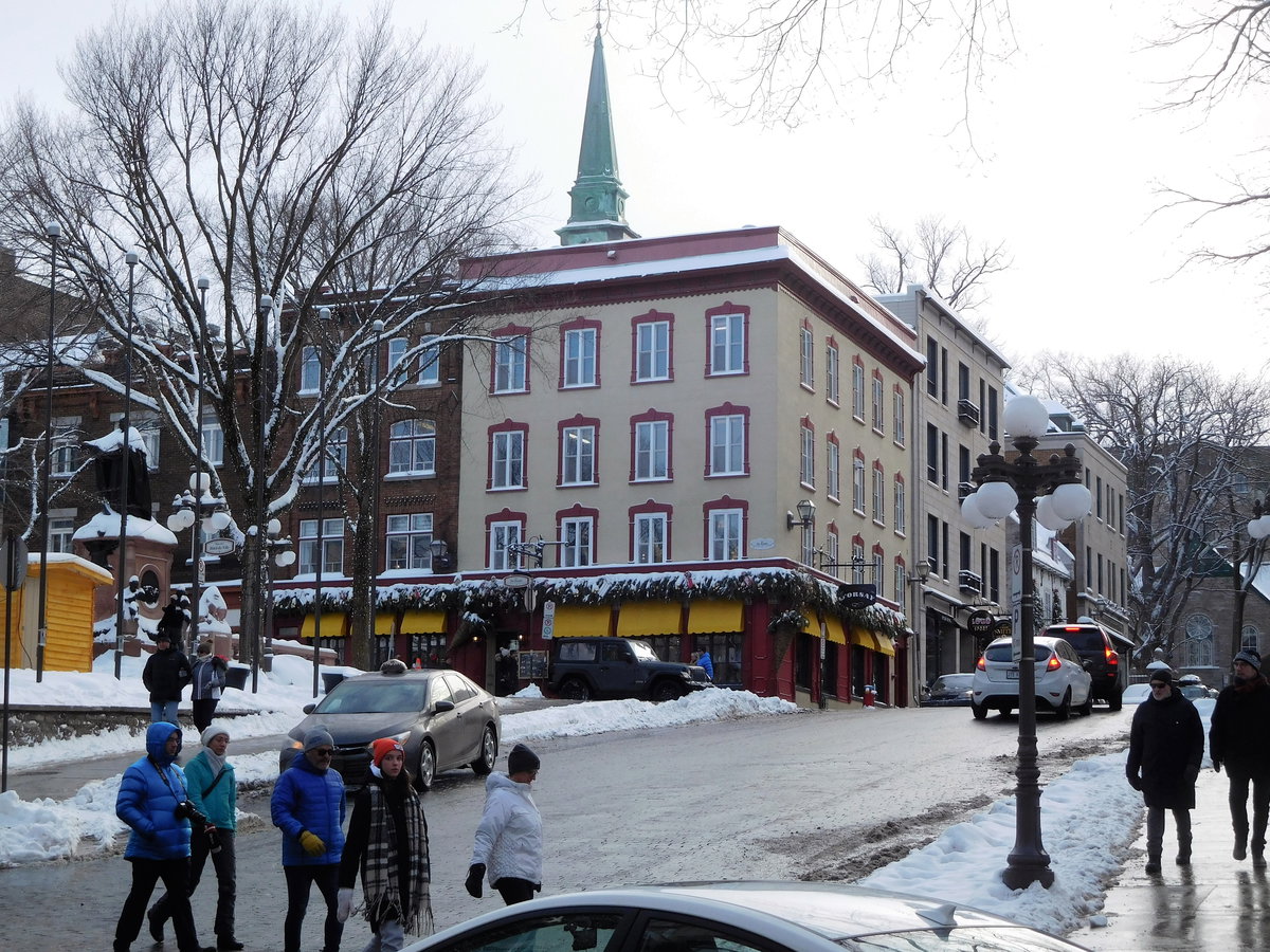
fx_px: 2568
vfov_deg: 21.0
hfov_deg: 27.8
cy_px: 476
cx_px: 635
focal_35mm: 70
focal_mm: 12.5
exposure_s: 1/500
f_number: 4.5
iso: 125
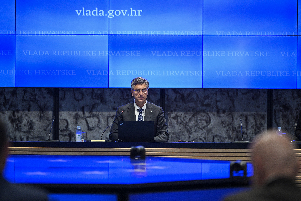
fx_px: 1672
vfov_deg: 6.9
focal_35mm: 200
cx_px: 150
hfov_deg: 10.3
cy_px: 100
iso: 3200
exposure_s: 1/400
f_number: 2.8
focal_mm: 200
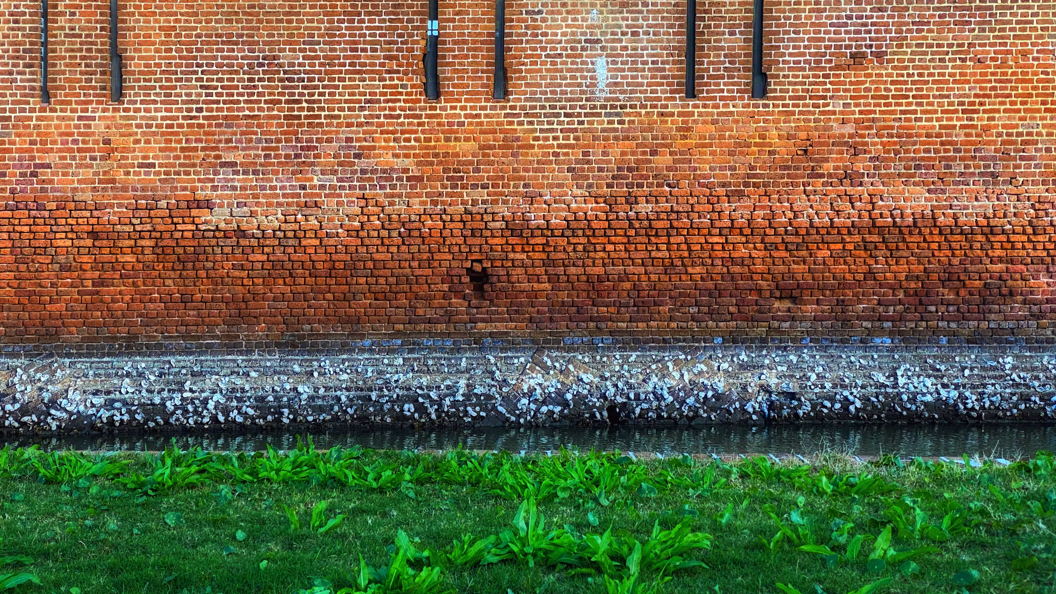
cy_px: 199
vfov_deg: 20.7
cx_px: 522
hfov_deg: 36.0
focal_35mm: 58
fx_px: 1624
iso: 20
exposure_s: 1/211
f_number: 2
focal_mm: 6
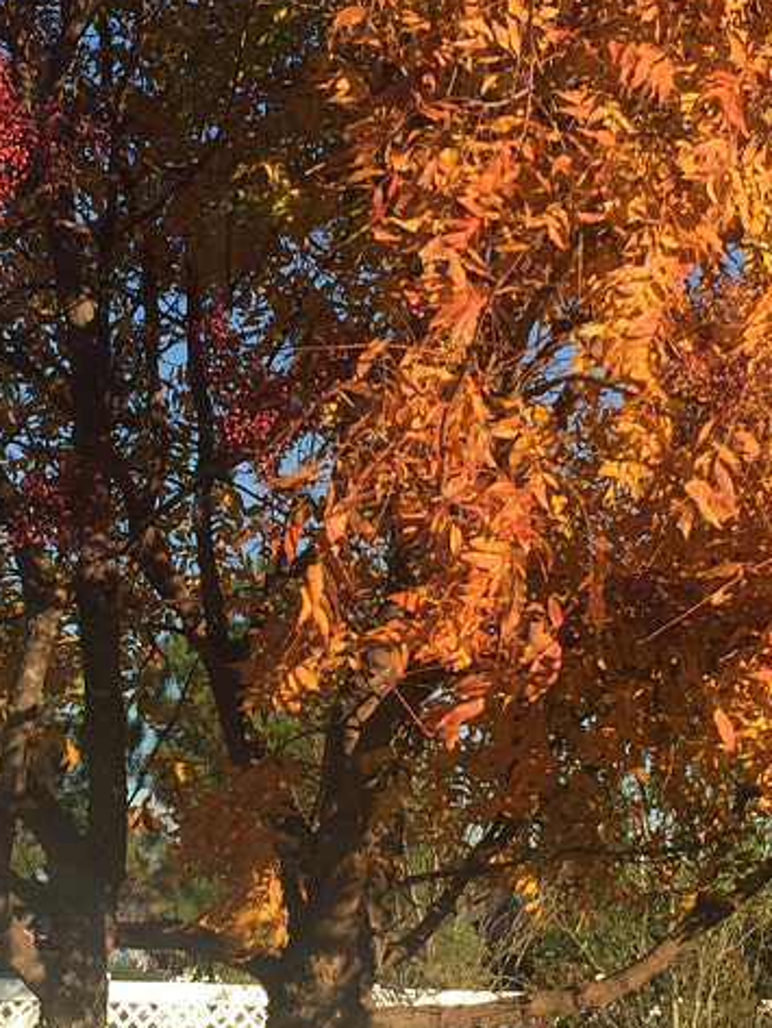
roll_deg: -0.6
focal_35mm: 98
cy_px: 356
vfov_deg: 20.0
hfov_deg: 15.1
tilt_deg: +10.5
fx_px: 2913
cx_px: 285
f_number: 2.2
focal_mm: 4.15
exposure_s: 1/1199
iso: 32
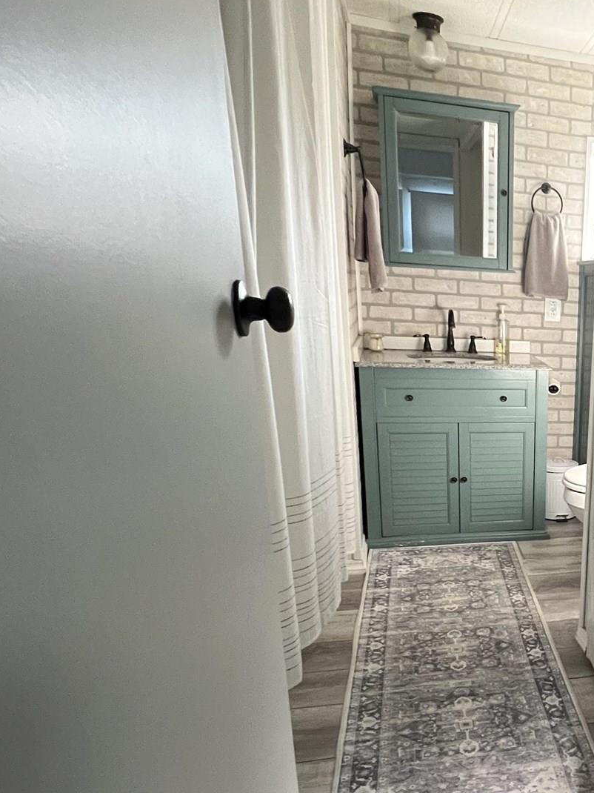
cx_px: 614
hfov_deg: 42.0
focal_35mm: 28
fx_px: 641
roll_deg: -2.7
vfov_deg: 62.5
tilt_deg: -17.3
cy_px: 502
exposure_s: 1/60
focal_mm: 1.57
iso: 800
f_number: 1.8
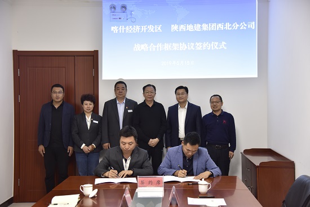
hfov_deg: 39.6
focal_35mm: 50
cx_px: 155
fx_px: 431
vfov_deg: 27.0
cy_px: 104
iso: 720
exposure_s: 1/50
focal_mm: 50
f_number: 4
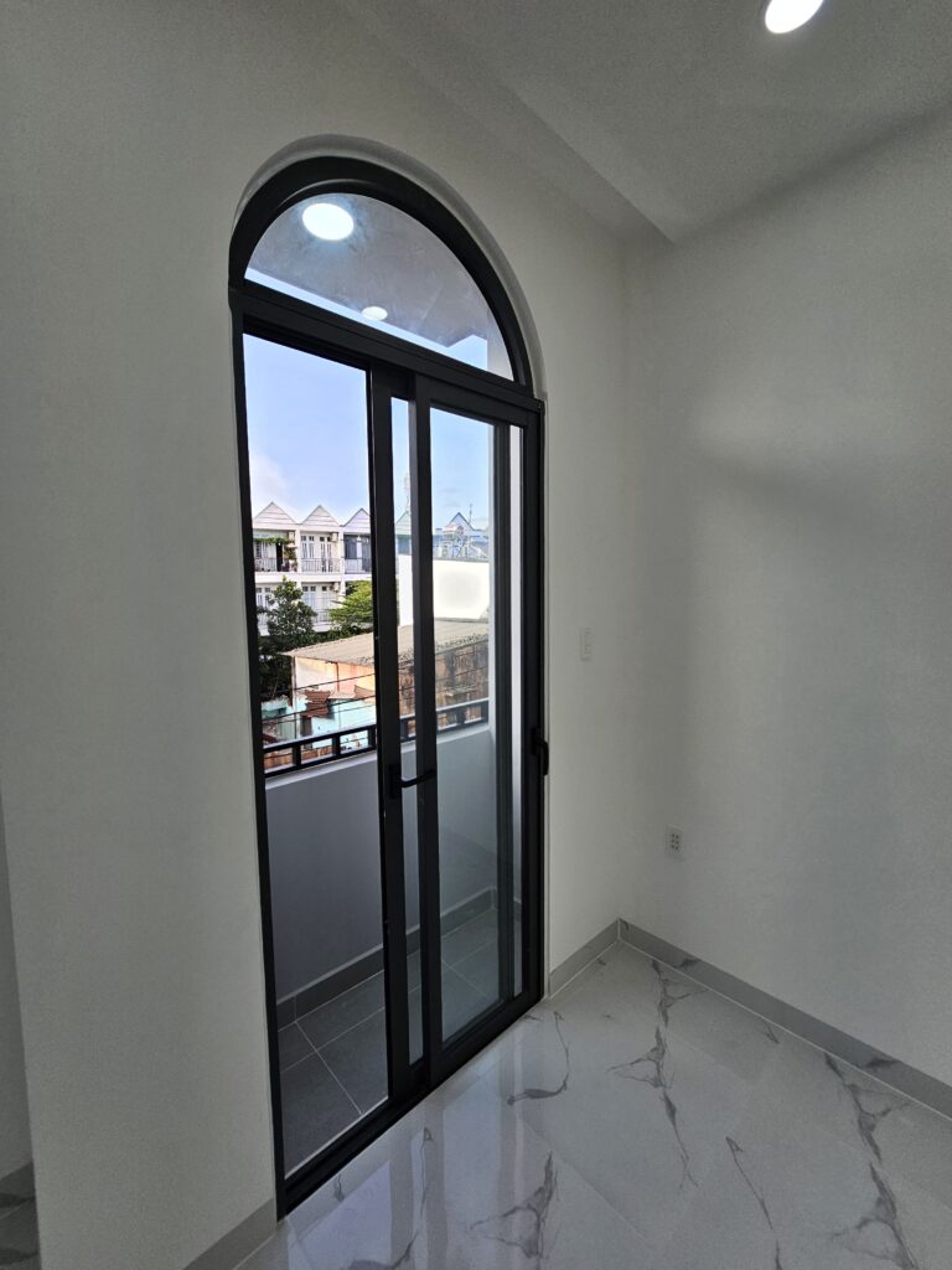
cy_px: 635
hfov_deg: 89.9
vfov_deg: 106.2
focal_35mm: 13
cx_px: 476
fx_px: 477
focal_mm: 2.2
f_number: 2.2
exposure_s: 1/242
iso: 50
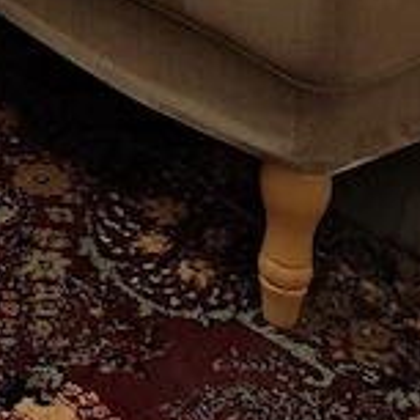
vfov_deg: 8.1
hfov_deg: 8.8
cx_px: -642
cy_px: -925
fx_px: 2430
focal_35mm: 177
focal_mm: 6.14
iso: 500
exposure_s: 1/100
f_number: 1.65
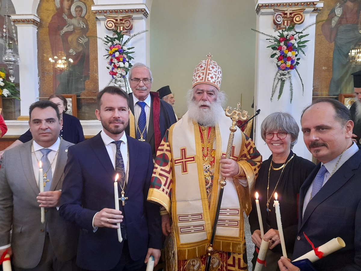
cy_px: 136
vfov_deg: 54.9
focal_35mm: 25
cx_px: 180
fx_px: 261
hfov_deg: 69.4
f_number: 2
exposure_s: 1/50
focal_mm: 4.6
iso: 320
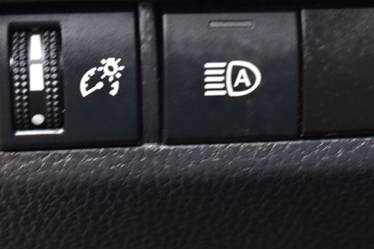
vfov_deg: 11.5
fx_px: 1232
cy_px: 81
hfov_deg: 17.2
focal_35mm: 119
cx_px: 229
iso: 720
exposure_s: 1/15
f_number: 6.3
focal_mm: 55
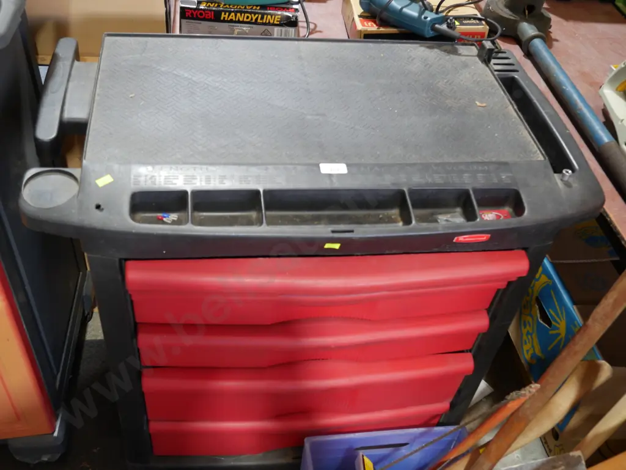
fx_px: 651
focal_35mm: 36
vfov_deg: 39.7
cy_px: 235
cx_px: 313
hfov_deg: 51.3
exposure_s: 1/60
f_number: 4
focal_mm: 18
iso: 800
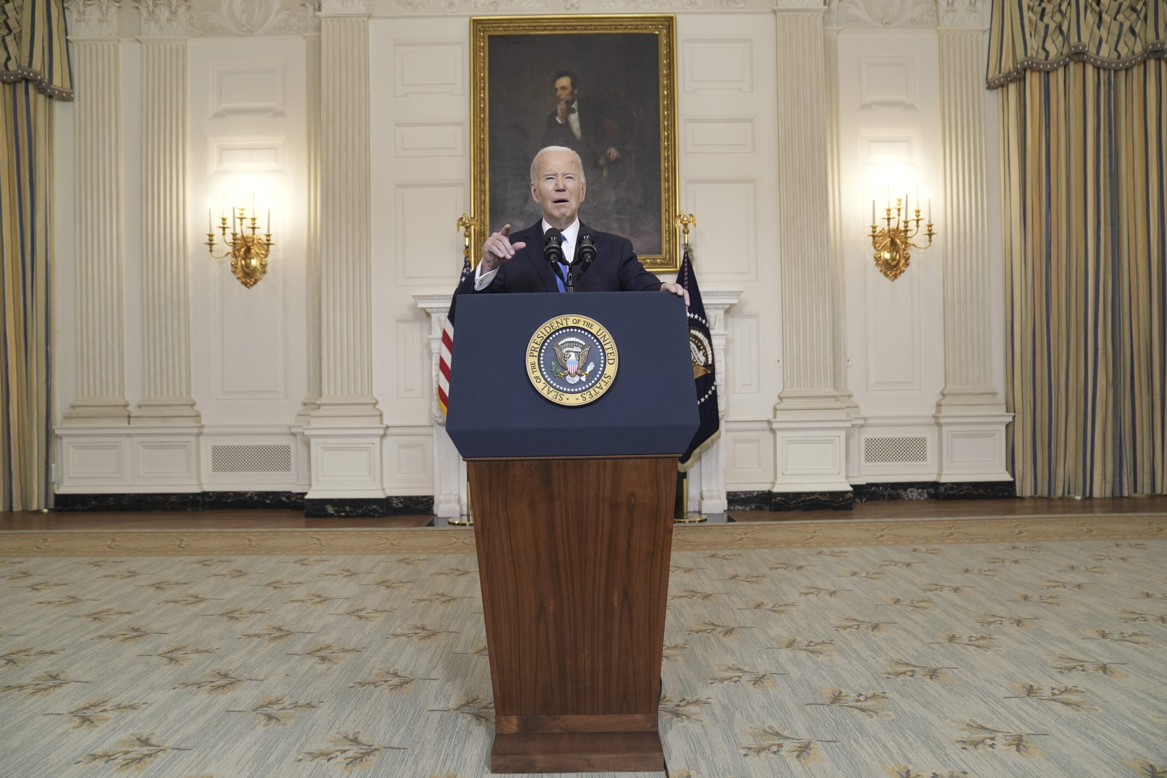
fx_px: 875
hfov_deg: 67.4
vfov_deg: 47.9
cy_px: 389
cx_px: 584
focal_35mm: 27
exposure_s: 1/250
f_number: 2.8
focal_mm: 27
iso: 2000
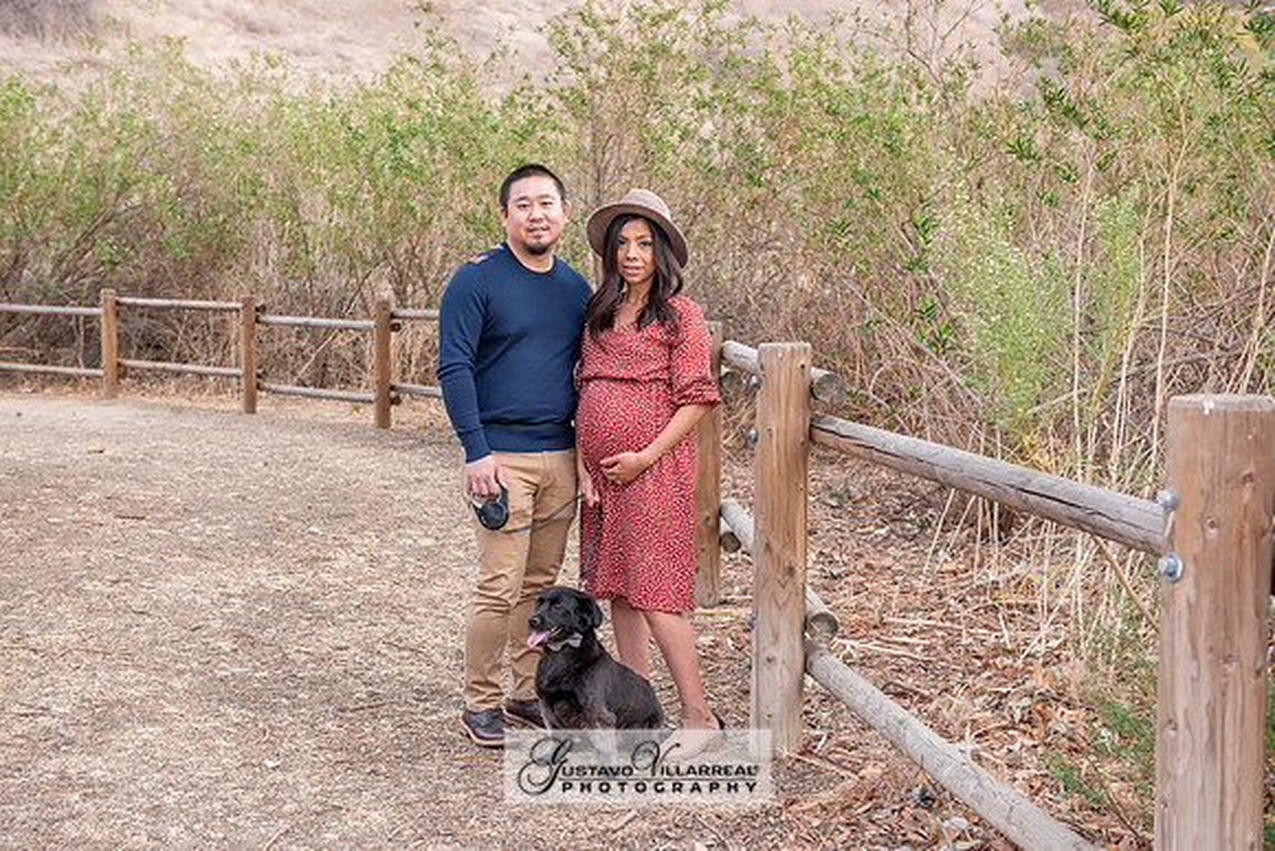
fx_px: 1700
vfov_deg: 28.1
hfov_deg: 41.1
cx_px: 638
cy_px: 426
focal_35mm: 48
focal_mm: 48
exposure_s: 1/125
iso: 500
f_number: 5
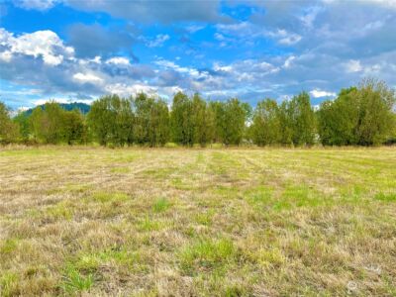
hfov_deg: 67.3
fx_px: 297
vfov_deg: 53.1
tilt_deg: -2.4
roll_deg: +2.0
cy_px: 148
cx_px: 198
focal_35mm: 26
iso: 50
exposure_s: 1/1531
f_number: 1.5
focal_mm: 5.7
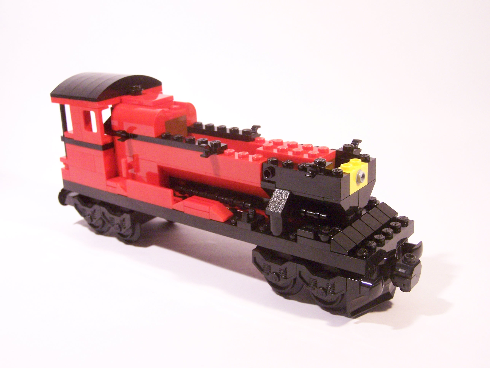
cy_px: 184
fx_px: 609
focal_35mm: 43
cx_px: 245
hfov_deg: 43.9
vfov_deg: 33.6
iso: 400
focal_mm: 7.1
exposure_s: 1/30
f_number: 3.2
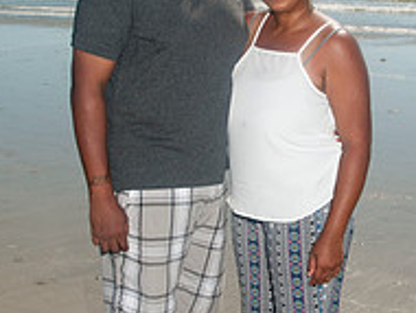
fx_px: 902
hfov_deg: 25.8
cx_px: 277
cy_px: 129
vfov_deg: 19.7
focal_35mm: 75
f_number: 11
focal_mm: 22
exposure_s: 1/250
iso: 100
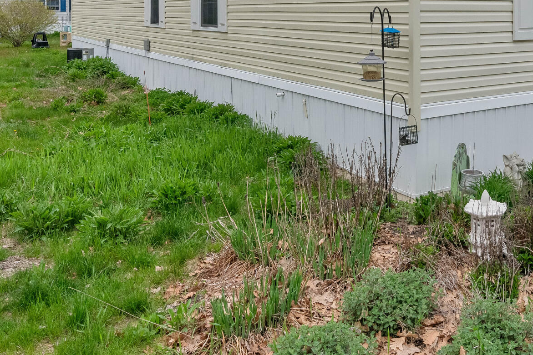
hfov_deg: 44.8
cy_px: 5
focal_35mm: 41
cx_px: 435
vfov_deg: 30.5
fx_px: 607
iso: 800
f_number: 8
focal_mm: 16
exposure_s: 1/750
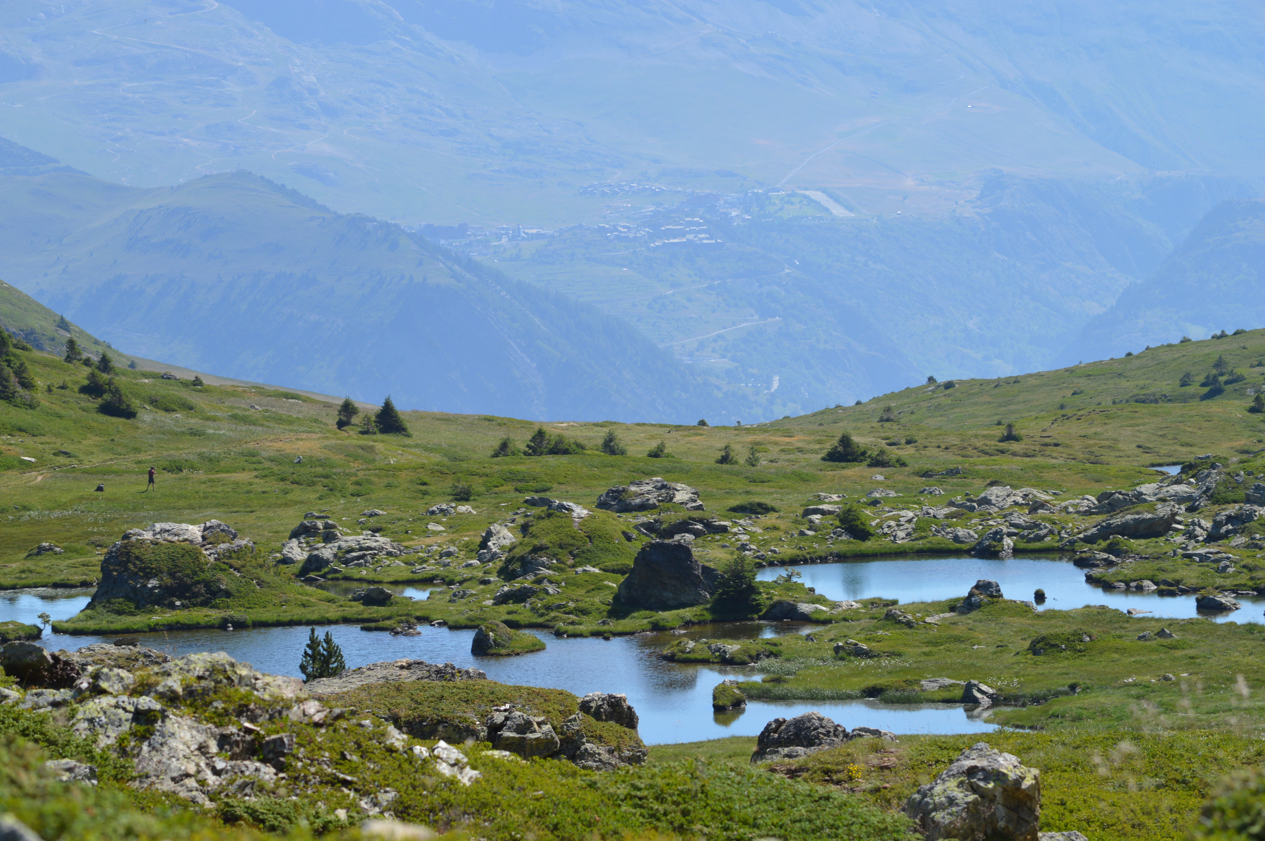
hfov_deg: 11.8
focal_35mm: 174
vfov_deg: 7.9
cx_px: 632
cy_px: 420
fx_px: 6109
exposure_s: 1/250
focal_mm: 116
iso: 100
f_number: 8
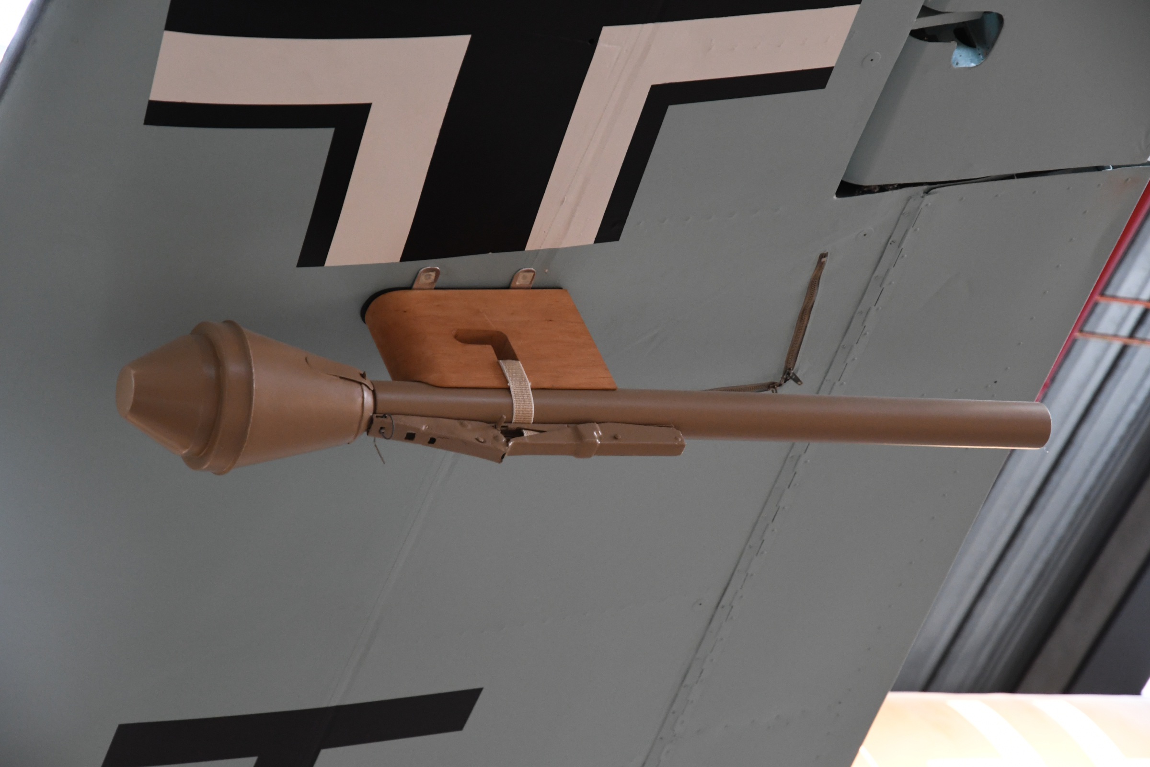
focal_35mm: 102
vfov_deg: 13.4
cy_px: 384
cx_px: 575
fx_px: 3258
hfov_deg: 20.0
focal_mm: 68
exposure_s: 1/30
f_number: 5.6
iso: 2000
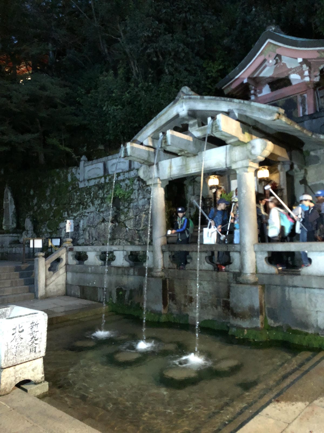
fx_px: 362
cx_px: 162
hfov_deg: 48.2
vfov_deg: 61.7
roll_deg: +0.9
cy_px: 216
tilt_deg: +4.9
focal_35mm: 29
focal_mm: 3.99
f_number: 1.8
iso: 800
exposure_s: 1/4
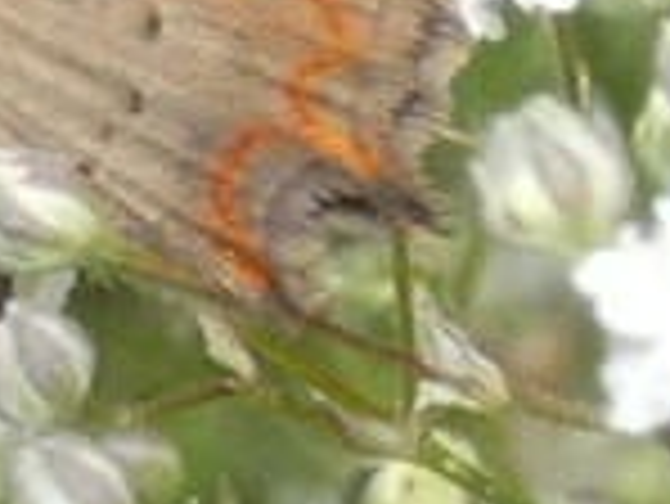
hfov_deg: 3.9
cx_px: 18
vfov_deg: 3.0
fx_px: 9744
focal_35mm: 503
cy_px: -212
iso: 80
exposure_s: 1/320
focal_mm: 21
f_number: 5.1
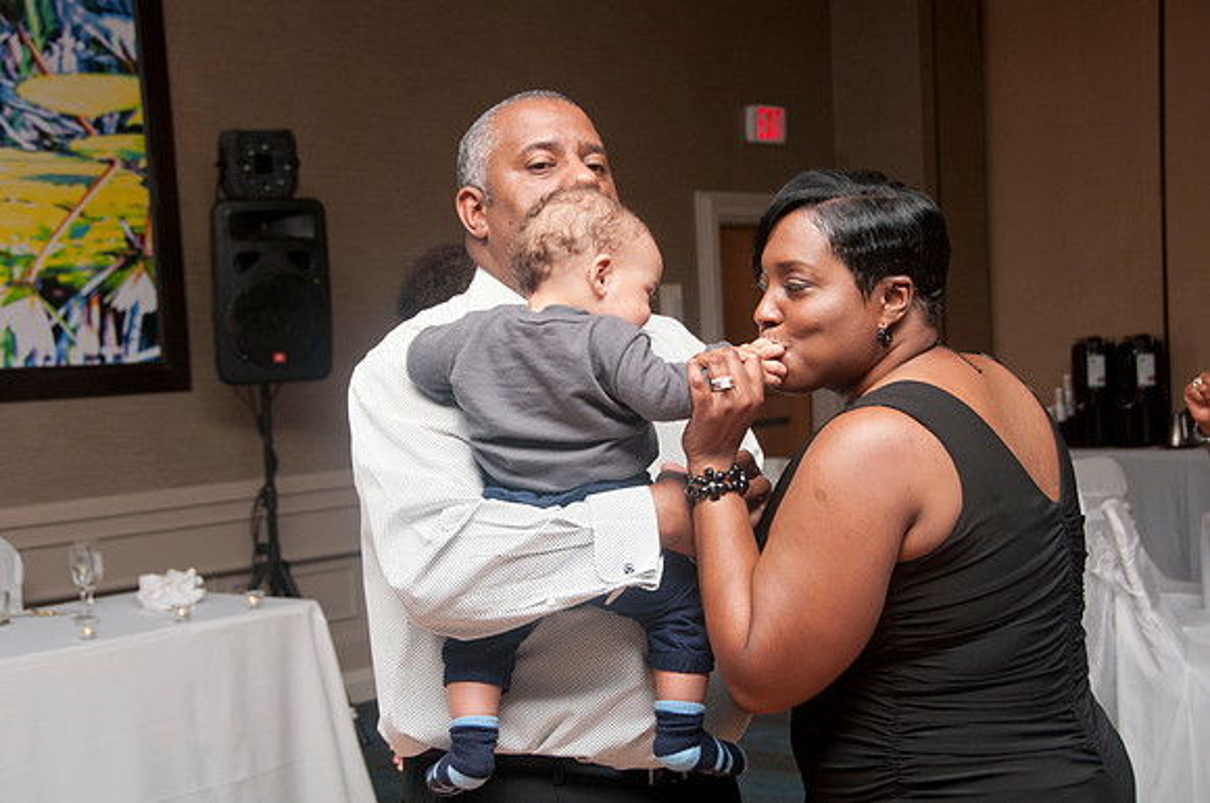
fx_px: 1913
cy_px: 402
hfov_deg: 35.1
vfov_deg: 23.7
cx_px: 605
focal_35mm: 57
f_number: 5.6
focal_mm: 38
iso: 400
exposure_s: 1/125
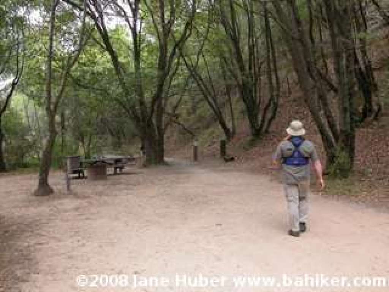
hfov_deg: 54.0
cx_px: 194
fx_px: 382
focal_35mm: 34
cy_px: 146
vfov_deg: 41.8
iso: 100
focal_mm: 8.9
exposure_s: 1/73.5
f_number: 3.5
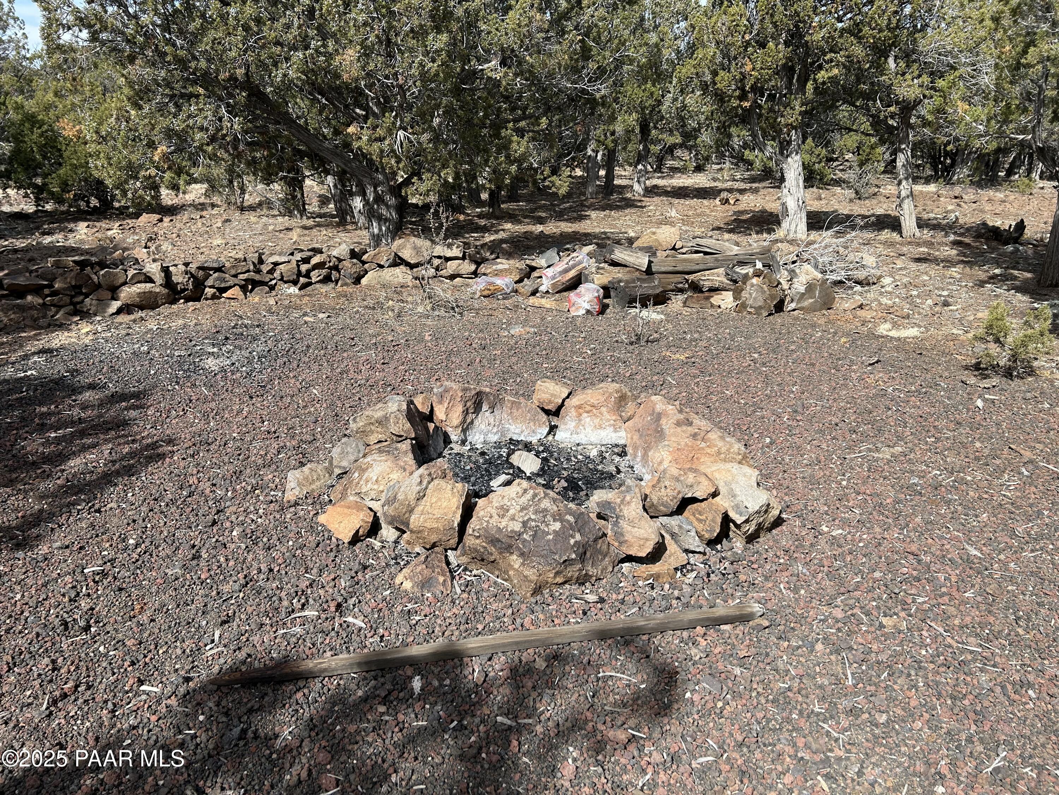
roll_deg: -1.6
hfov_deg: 67.3
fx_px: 795
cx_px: 530
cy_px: 398
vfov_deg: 53.1
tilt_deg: -19.1
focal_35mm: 26
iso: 50
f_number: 1.5
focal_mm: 5.7
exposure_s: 1/2915
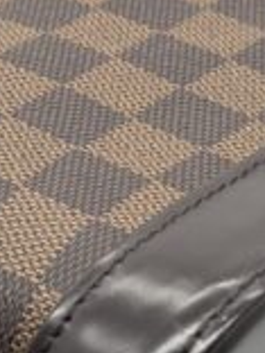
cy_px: 251
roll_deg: +0.5
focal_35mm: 171
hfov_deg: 8.7
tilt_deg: -26.7
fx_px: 1745
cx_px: 75
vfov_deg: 11.5
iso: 32
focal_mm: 5.7
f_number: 1.5
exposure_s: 1/104
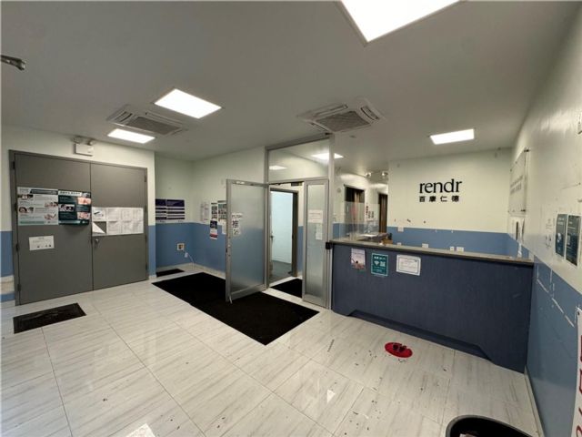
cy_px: 218
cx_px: 291
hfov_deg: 102.1
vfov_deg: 85.7
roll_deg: -1.0
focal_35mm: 14
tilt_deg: -2.1
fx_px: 235
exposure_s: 1/120
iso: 200
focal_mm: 2.22
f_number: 2.2
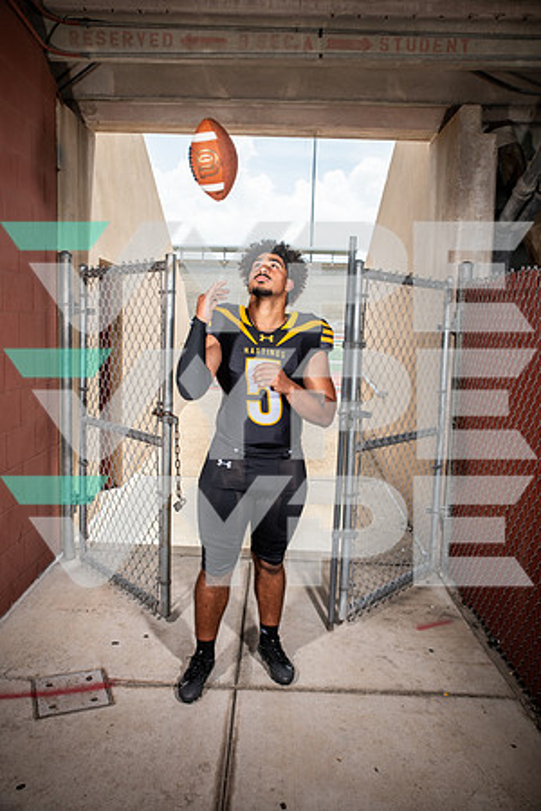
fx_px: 721
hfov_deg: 41.1
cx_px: 270
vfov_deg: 58.7
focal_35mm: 32
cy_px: 406
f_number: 7.1
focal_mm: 32
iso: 160
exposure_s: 1/400
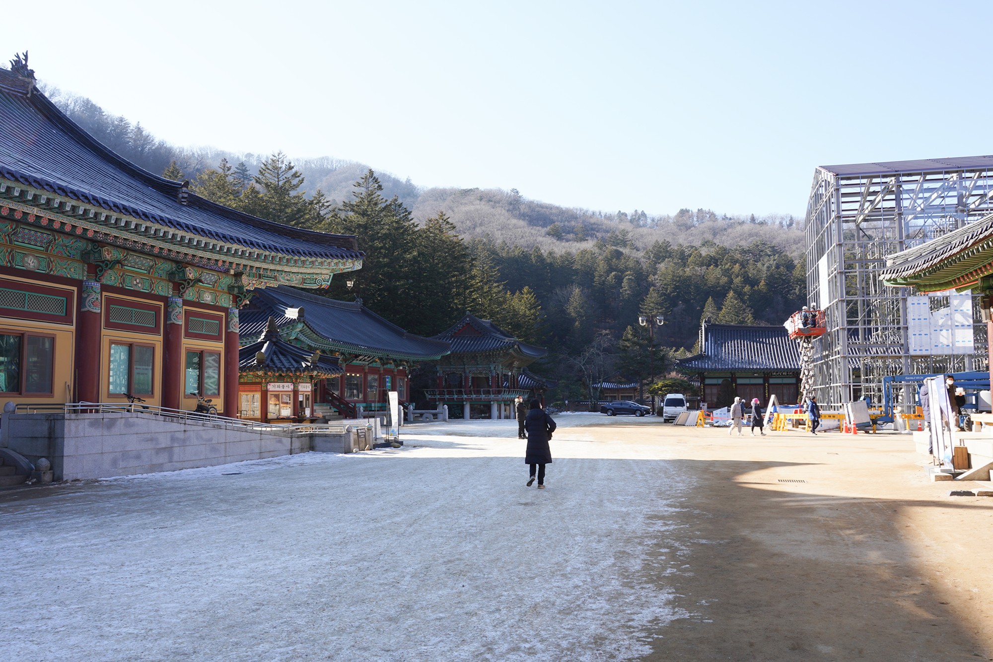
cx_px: 496
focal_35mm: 28
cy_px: 331
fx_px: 772
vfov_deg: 46.4
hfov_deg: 65.5
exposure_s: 1/100
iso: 200
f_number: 11
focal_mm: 28
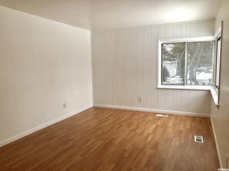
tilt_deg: -7.6
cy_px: 86
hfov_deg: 63.4
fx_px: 185
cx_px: 114
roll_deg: +0.7
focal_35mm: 28
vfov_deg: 49.7
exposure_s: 1/30
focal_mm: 3.99
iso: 32
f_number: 1.8
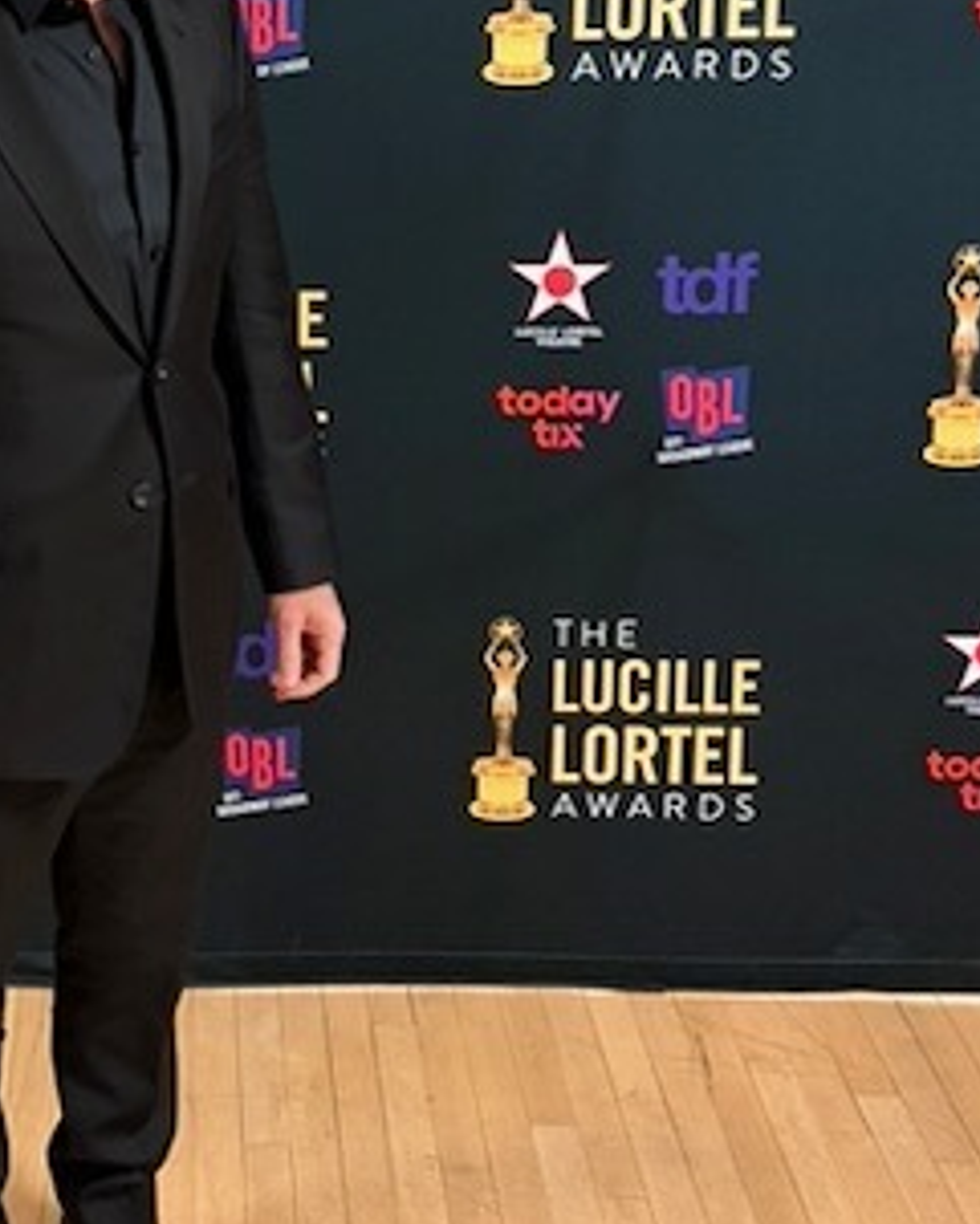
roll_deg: +1.7
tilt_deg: -11.0
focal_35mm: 54
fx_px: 1957
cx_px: 81
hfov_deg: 27.0
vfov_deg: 33.1
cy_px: 142
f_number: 1.6
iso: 500
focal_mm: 5.96
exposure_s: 1/59
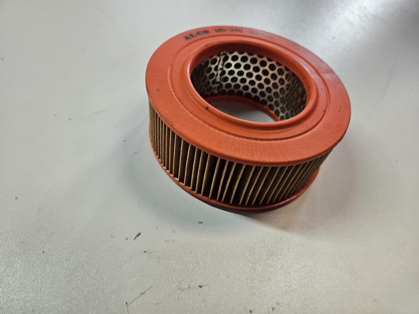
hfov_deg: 73.9
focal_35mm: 23
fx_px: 278
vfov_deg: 58.9
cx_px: 210
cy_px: 157
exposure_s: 1/100
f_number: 1.8
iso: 200
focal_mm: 5.4
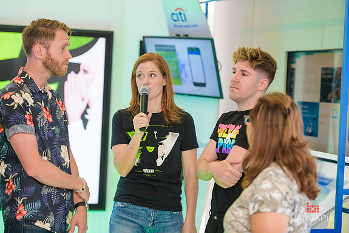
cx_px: 174
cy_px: 116
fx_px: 1027
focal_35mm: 106
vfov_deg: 12.9
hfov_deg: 19.3
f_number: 3.2
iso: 400
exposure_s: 1/125
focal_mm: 105
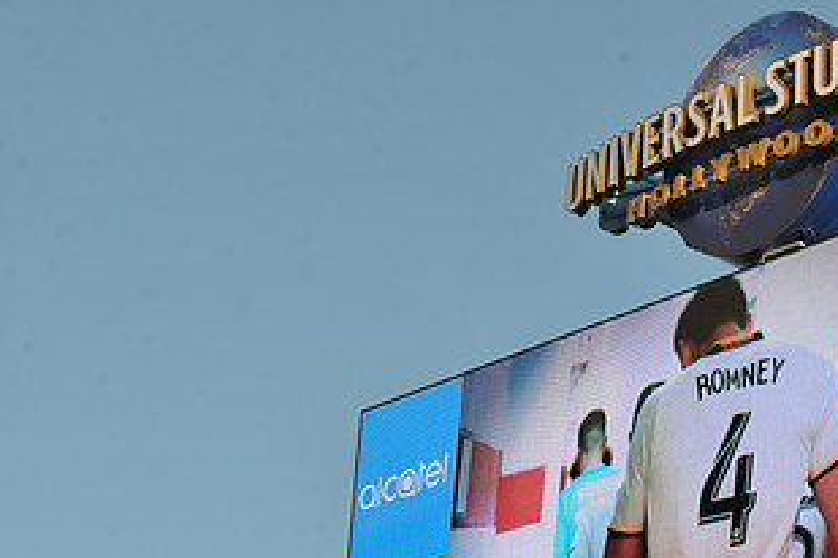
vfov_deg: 8.1
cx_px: 738
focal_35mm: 169
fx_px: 3934
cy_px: 371
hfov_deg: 12.1
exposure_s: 1/250
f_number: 9
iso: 200
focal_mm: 90
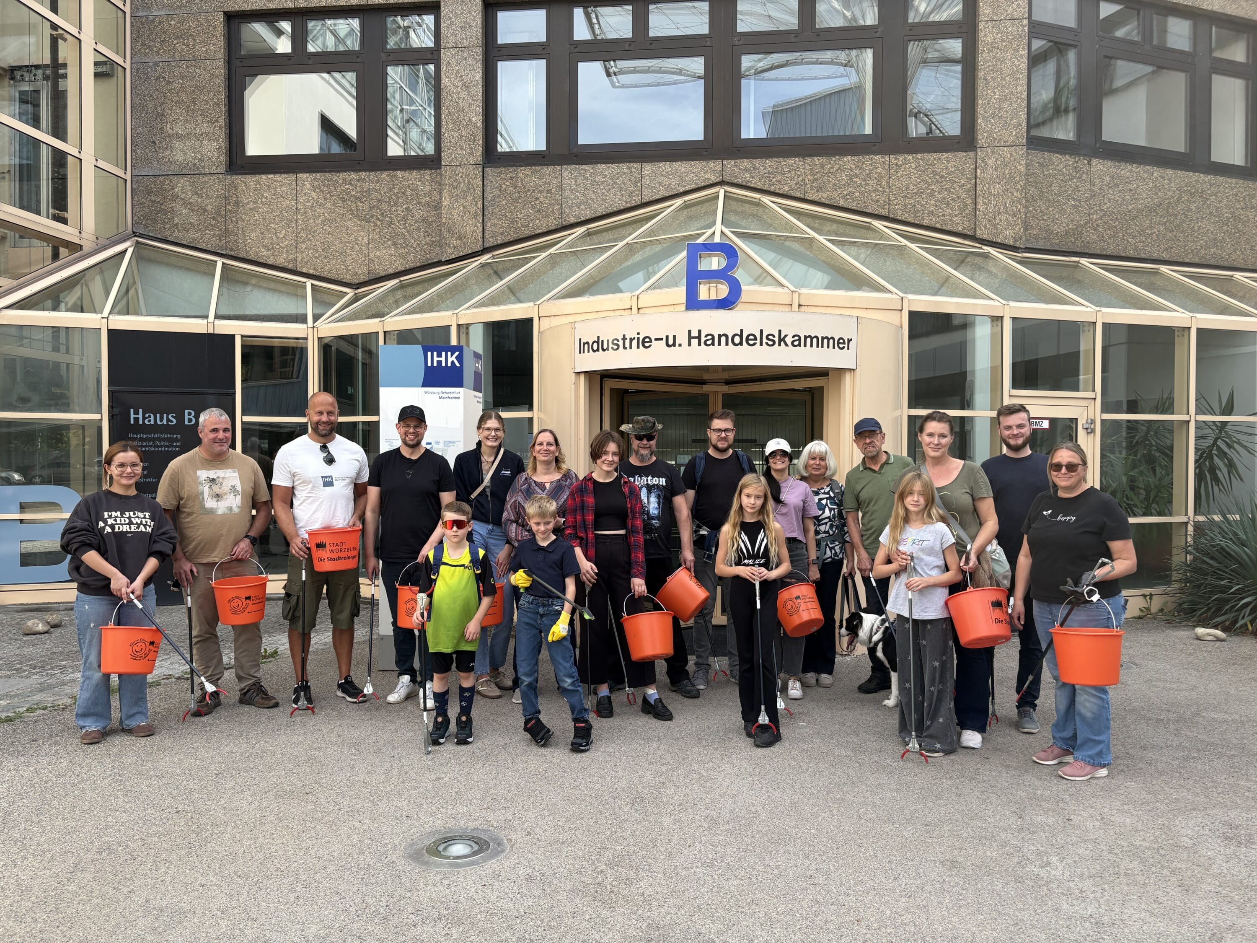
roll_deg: -0.3
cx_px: 628
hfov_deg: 67.3
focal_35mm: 26
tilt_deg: -0.2
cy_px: 472
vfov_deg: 53.1
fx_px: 944
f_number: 1.6
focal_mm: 5.96
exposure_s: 1/612
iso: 50
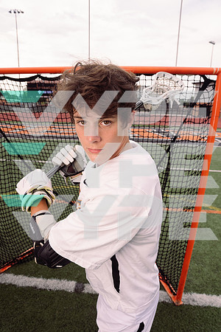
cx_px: 110
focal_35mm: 24
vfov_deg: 73.7
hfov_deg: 53.1
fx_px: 221
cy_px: 166
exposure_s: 1/250
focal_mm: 24
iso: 200
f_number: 7.1
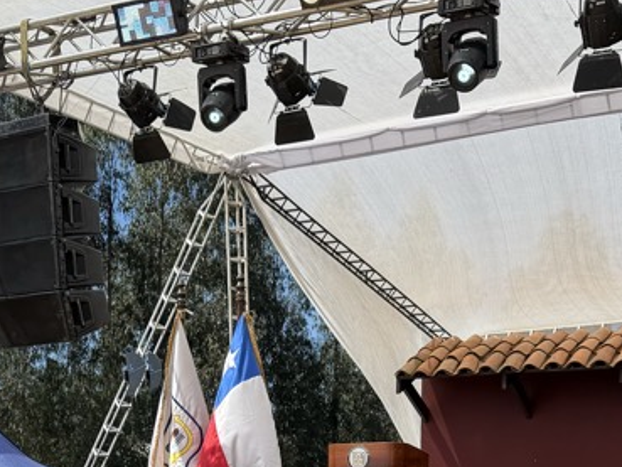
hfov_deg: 25.0
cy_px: 669
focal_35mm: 78
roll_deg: -0.8
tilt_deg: -4.8
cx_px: 297
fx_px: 1402
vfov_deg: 17.3
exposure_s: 1/3021
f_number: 1.78
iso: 80
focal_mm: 6.76
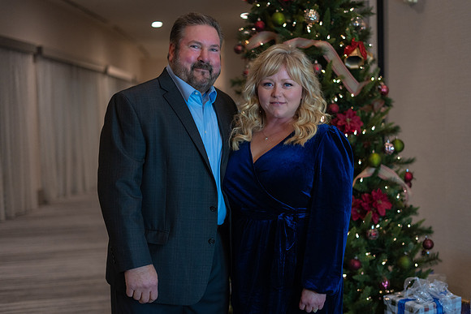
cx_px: 236
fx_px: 679
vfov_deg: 26.0
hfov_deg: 38.2
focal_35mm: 52
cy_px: 157
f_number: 1.8
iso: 1000
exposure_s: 1/320
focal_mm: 50
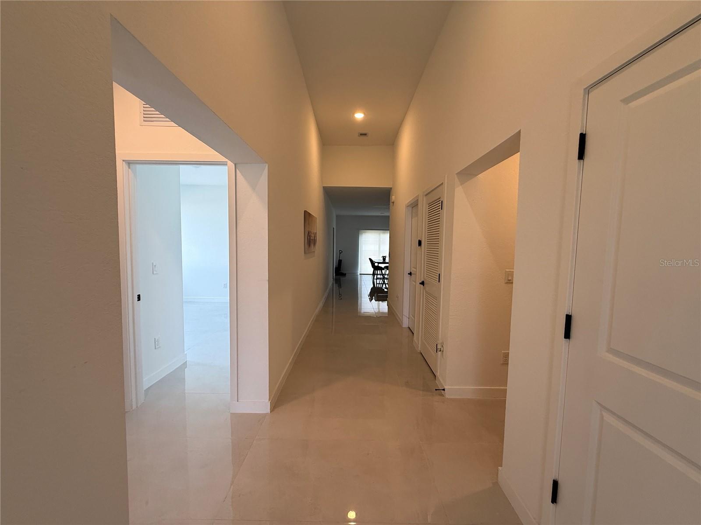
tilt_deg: -2.3
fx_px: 284
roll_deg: -0.4
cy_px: 262
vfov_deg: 85.7
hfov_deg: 102.1
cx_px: 350
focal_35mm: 14
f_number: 2.2
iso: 160
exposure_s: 1/120
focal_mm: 2.22
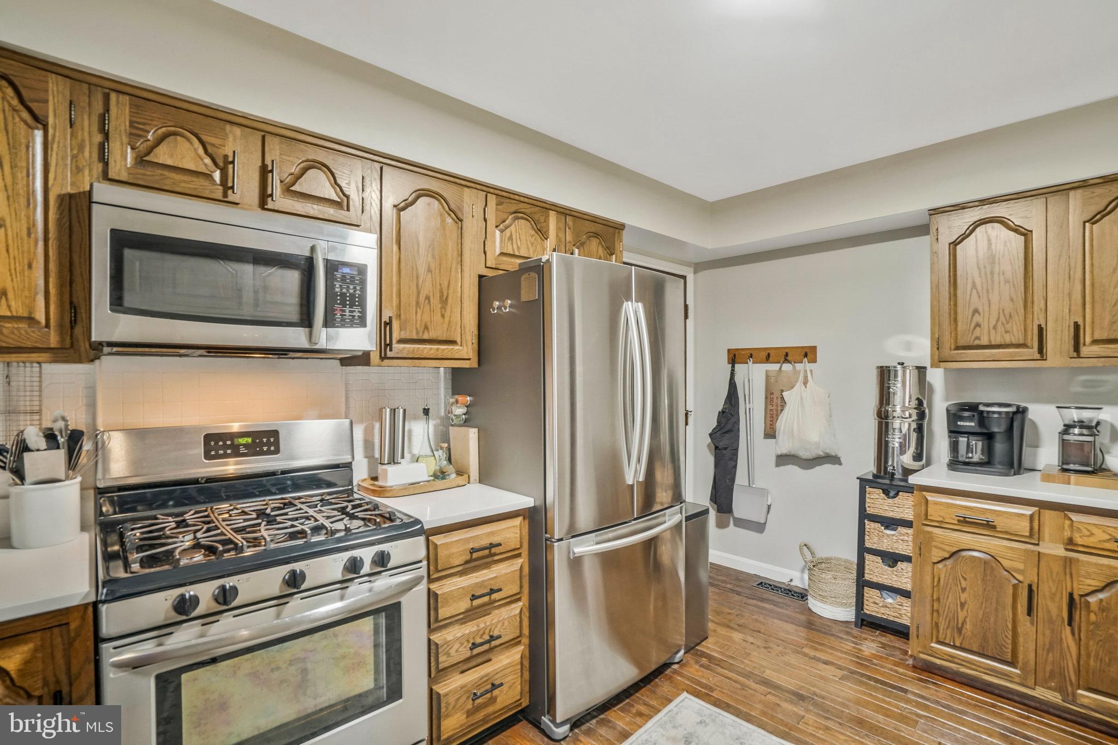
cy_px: 372
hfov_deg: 96.7
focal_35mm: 16
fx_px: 497
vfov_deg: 73.7
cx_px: 559
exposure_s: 1/8
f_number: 8
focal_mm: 16
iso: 1250
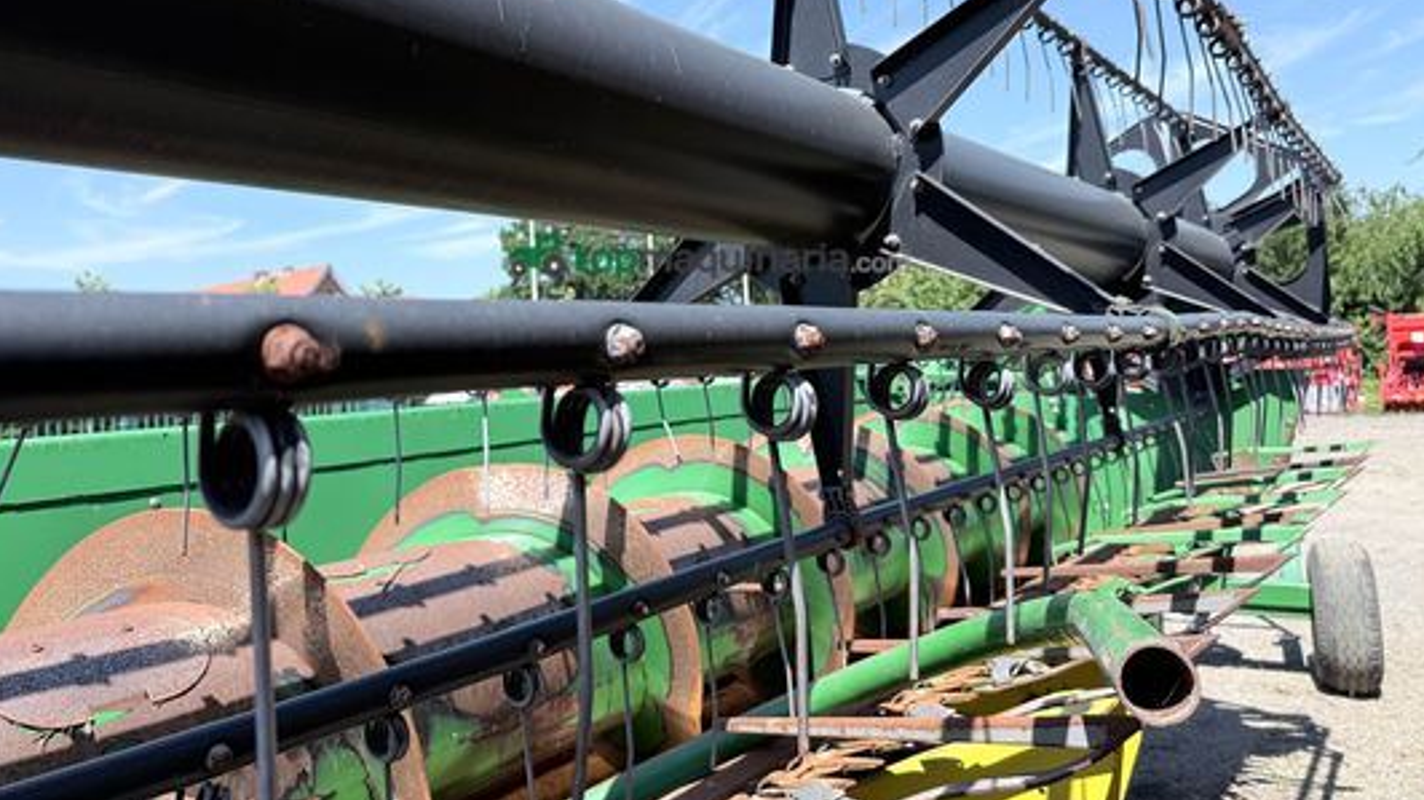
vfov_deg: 42.2
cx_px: 711
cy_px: 257
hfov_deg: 69.9
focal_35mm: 27
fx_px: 1019
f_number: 1.78
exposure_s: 1/2232
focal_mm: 6.76
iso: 80
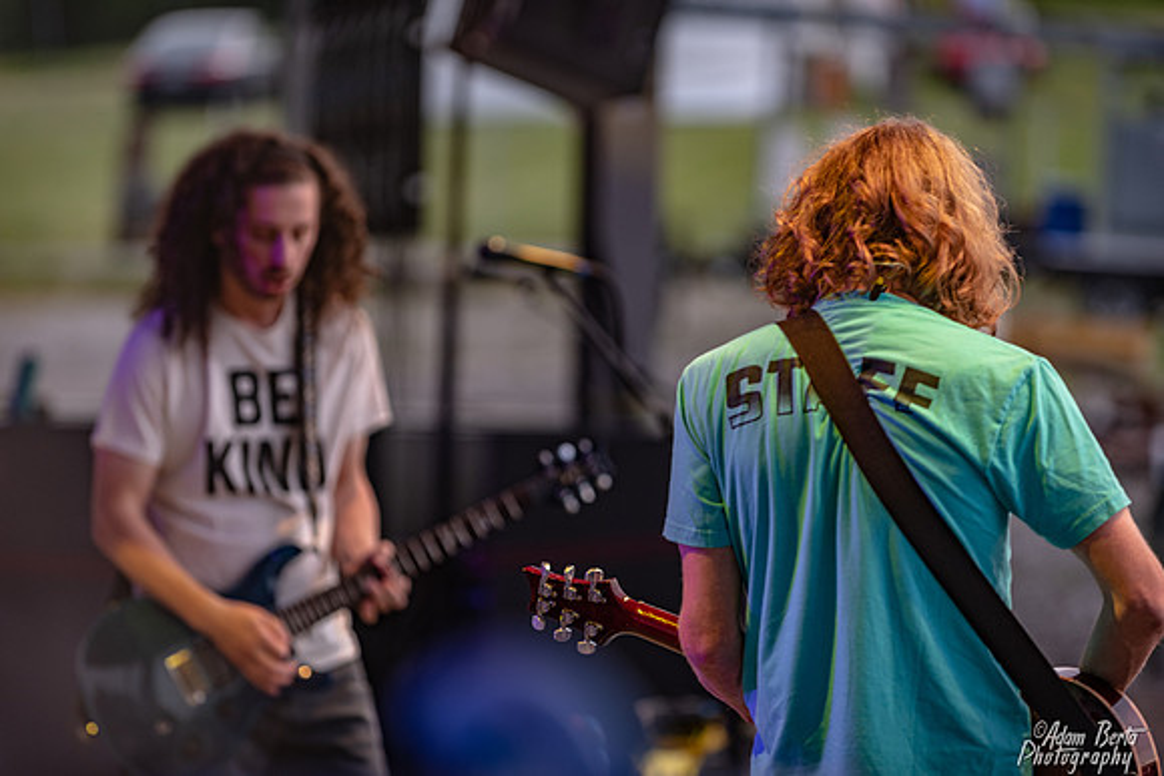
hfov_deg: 10.3
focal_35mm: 200
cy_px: 388
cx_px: 582
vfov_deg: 6.9
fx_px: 6468
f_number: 3.2
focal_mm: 200
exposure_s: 1/250
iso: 500
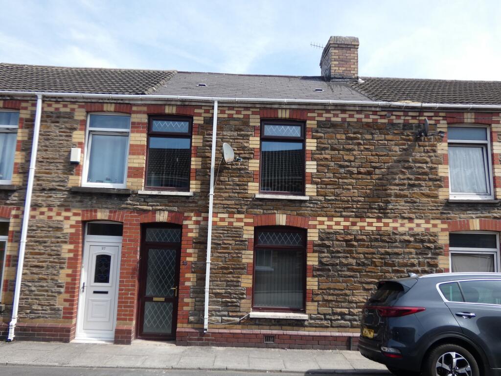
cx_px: 250
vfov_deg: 46.8
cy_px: 188
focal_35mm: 30
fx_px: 434
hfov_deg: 60.0
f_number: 3.3
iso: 80
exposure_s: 1/640
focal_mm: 5.3
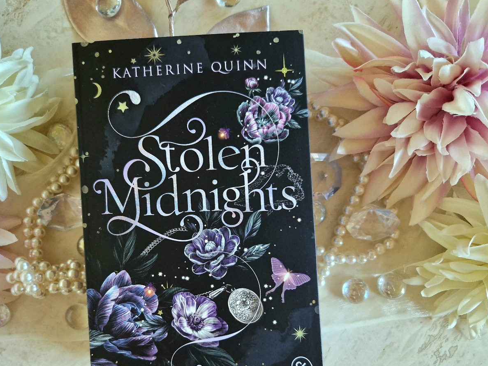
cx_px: 207
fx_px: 437
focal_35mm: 31
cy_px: 219
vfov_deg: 45.2
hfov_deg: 58.1
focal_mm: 5.4
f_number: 1.8
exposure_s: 1/100
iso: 200
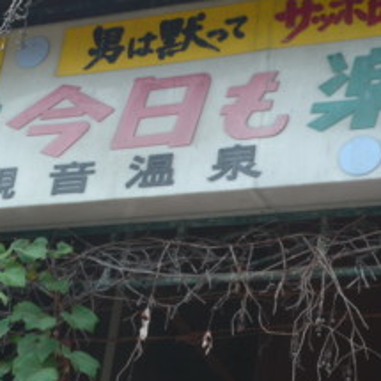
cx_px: 92
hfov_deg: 15.9
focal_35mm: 109
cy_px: 124
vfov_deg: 15.9
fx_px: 1357
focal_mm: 10.4
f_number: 4.7
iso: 100
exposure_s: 1/125
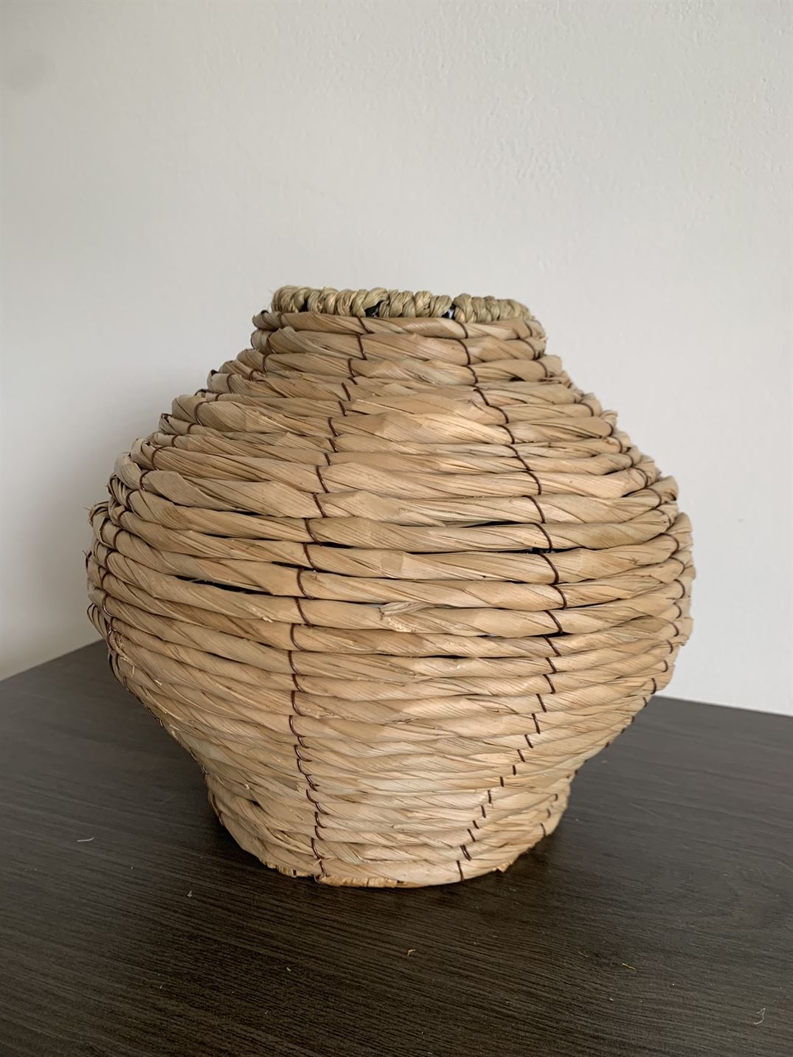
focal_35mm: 26
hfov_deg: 53.1
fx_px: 794
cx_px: 396
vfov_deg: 67.3
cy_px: 528
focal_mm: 4.25
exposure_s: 1/86
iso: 100
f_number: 1.8
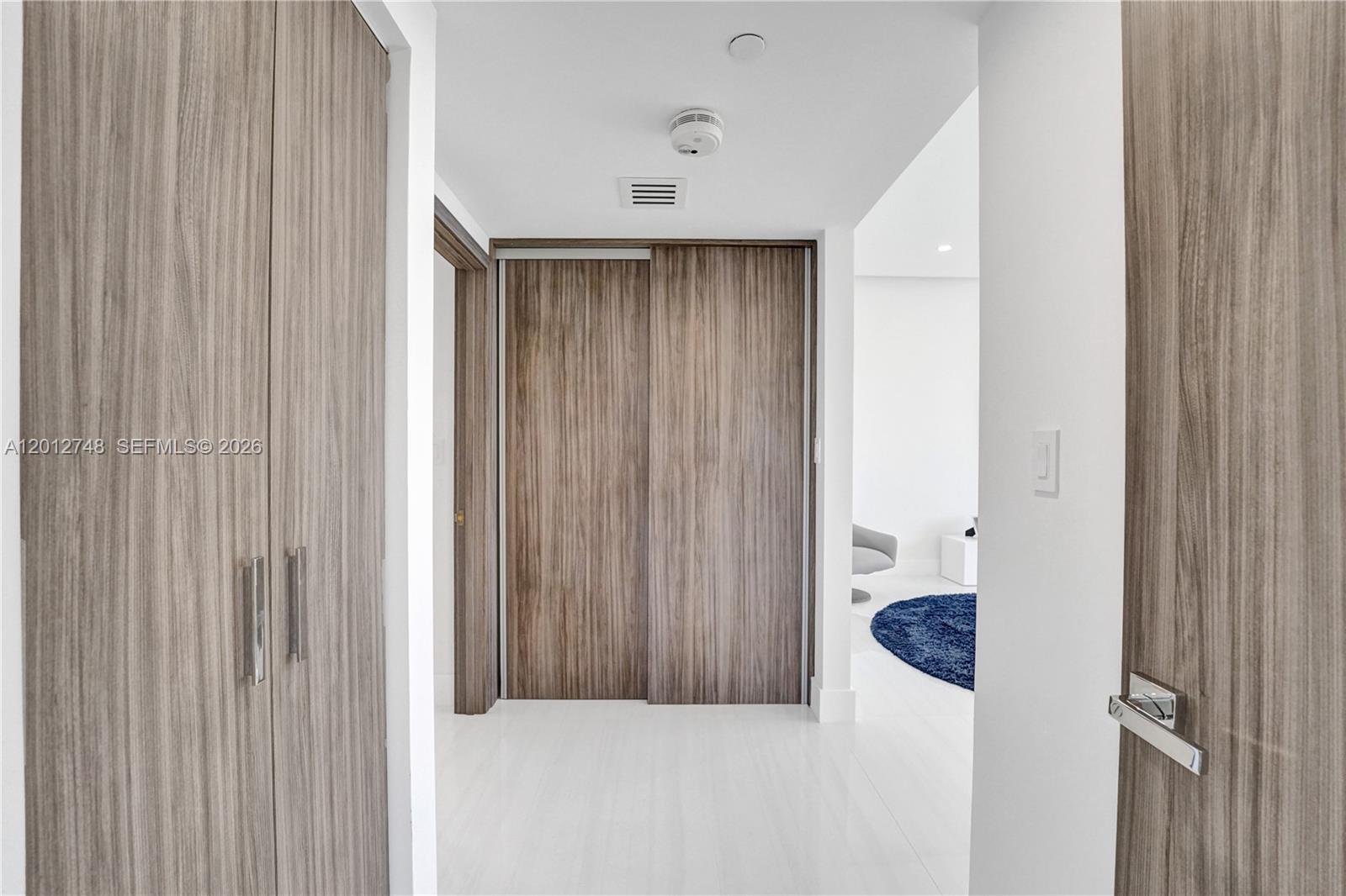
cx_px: 673
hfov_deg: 101.9
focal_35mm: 15
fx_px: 546
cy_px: 448
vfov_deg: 78.8
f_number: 5.6
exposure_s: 1/400
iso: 1250
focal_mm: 14.6
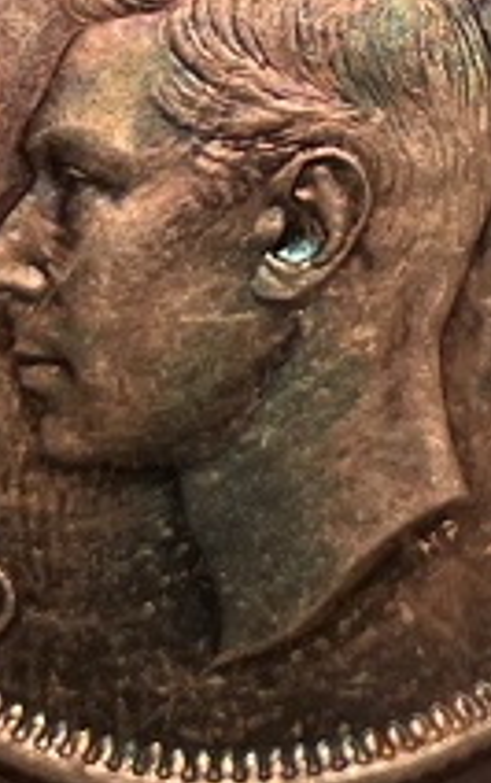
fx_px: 3694
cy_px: -35
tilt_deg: -59.2
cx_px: 428
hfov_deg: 7.6
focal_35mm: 173
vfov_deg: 11.9
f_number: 1.6
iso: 32
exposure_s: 1/399
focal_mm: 4.2
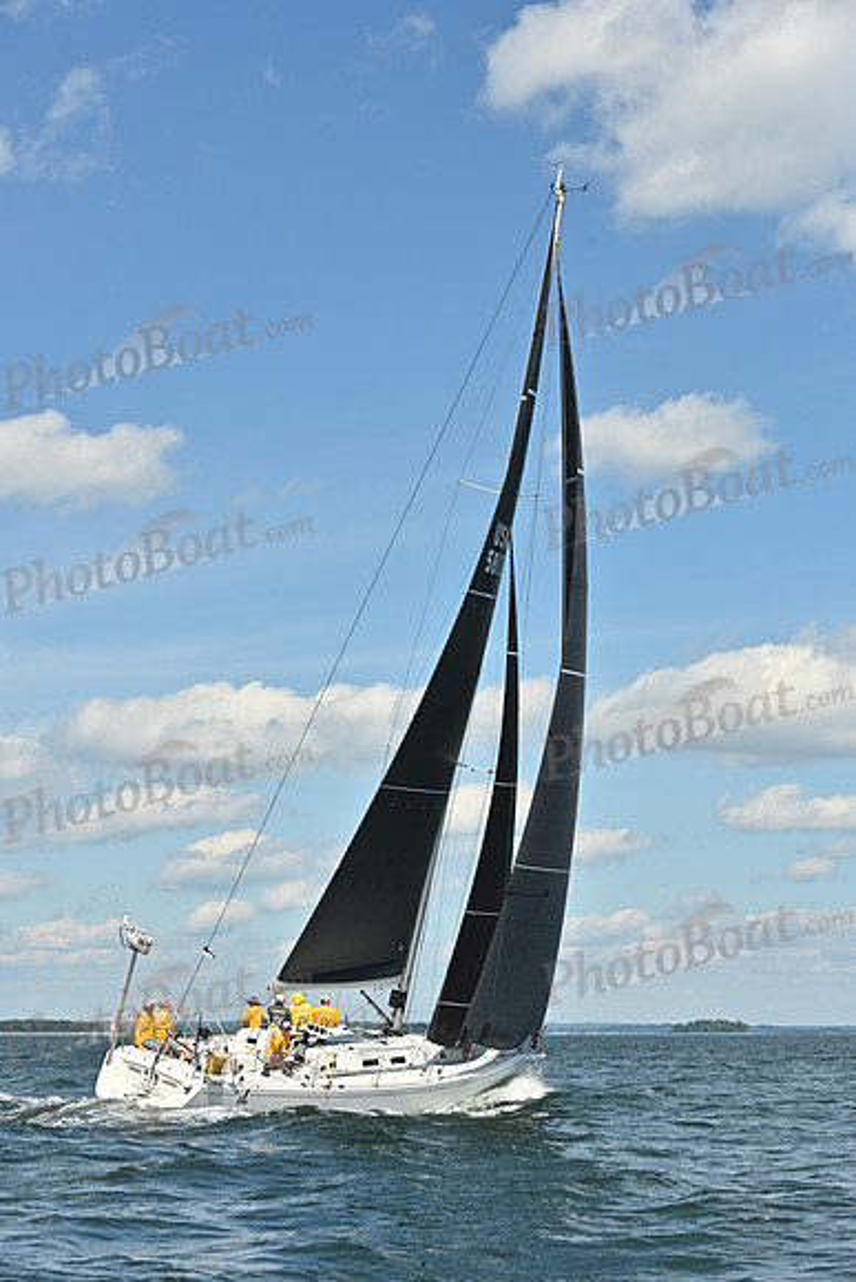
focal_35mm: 70
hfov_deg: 19.5
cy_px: 641
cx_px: 428
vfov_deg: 28.8
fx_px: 2495
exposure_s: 1/1250
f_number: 8
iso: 250
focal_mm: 70
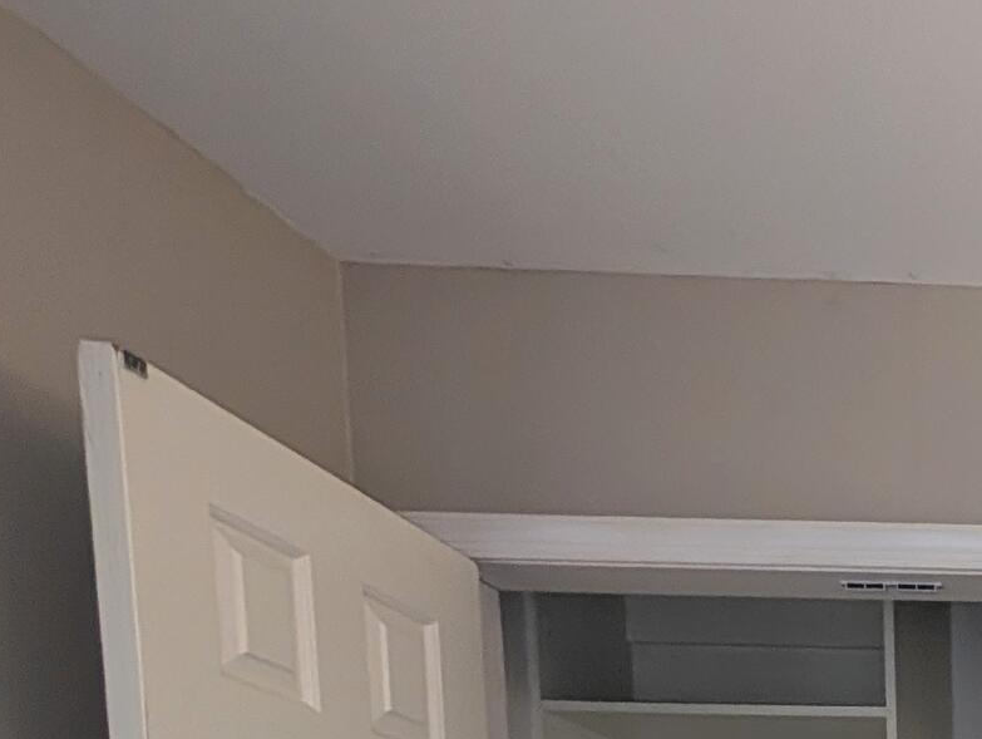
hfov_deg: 27.9
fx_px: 1306
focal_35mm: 46
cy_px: 1215
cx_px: 1469
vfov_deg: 22.9
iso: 256
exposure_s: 1/40
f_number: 1.7
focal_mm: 2.02
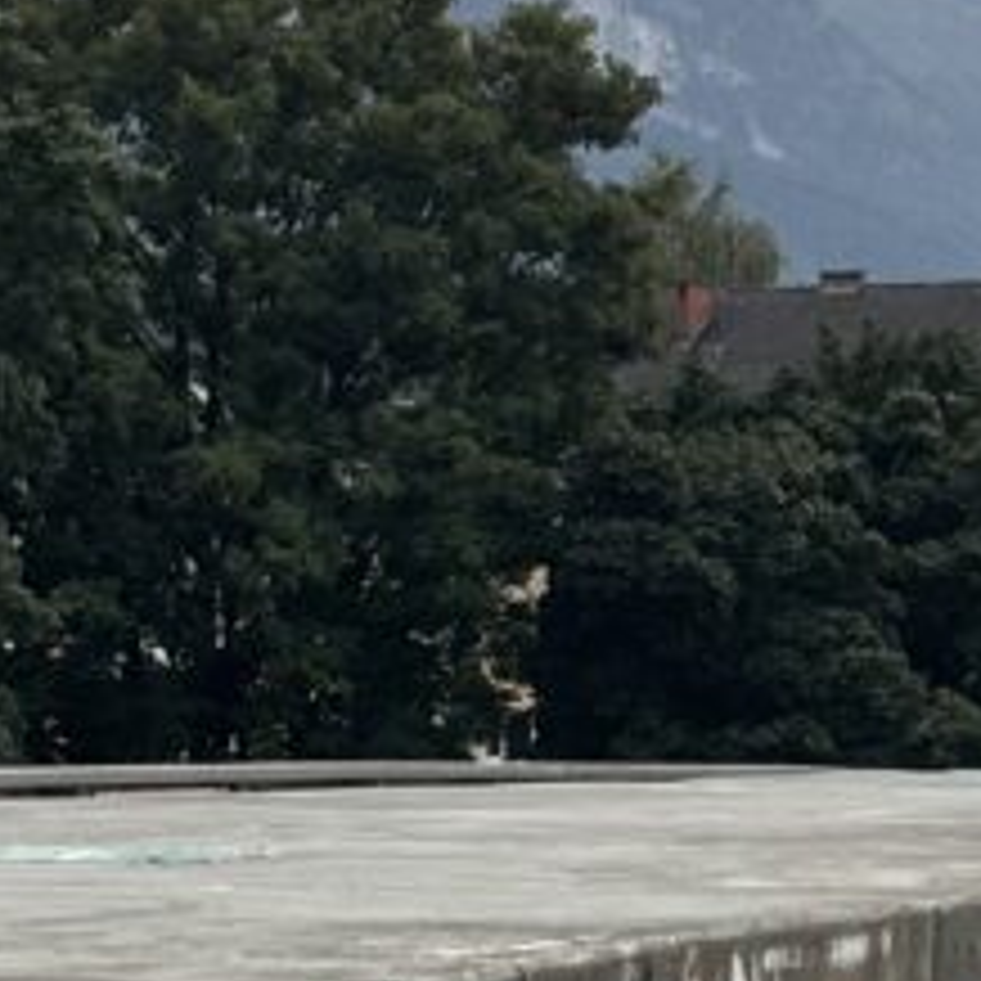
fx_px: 6925
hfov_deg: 8.1
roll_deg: +1.1
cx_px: 882
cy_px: 324
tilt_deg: +0.0
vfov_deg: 8.1
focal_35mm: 216
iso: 32
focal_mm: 5.96
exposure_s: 1/370
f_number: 1.6
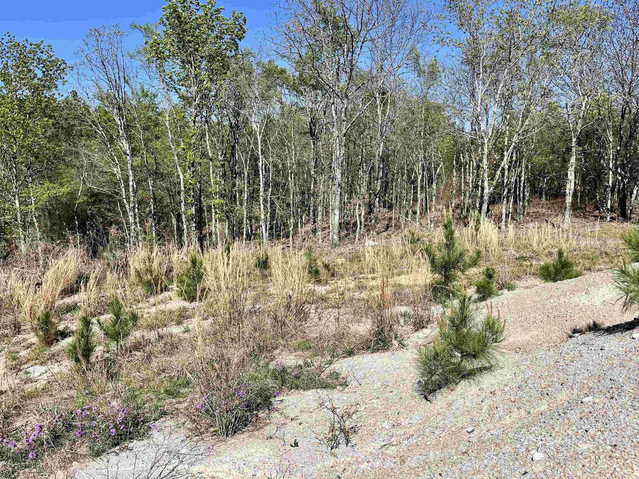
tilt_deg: -6.2
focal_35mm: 27
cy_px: 242
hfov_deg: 65.3
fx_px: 498
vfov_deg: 51.4
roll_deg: -1.5
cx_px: 309
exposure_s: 1/4310
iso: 50
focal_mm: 5.1
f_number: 1.6
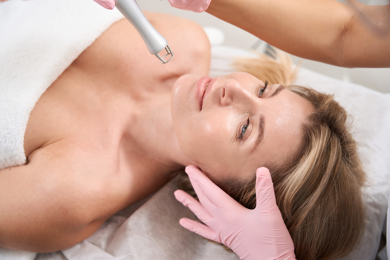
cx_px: 195
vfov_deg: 32.0
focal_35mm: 42
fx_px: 453
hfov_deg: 46.6
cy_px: 130
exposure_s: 1/250
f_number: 3.5
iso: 100
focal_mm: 41.8
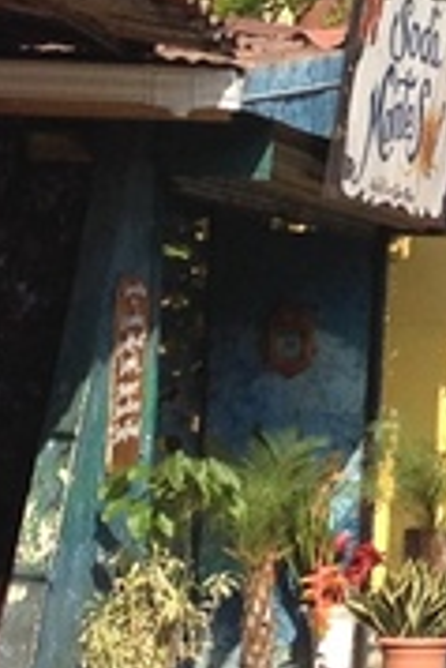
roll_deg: +1.0
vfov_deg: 8.4
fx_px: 4544
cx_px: 1027
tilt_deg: +0.2
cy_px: 158
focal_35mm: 245
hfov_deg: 5.4
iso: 50
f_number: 2.4
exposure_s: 1/1227
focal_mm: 4.28
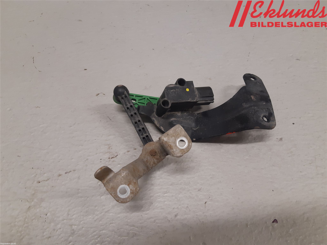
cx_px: 164
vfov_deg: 53.1
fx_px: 246
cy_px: 122
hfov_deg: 67.3
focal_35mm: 26
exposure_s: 1/50
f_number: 1.7
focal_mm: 3.93
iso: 100
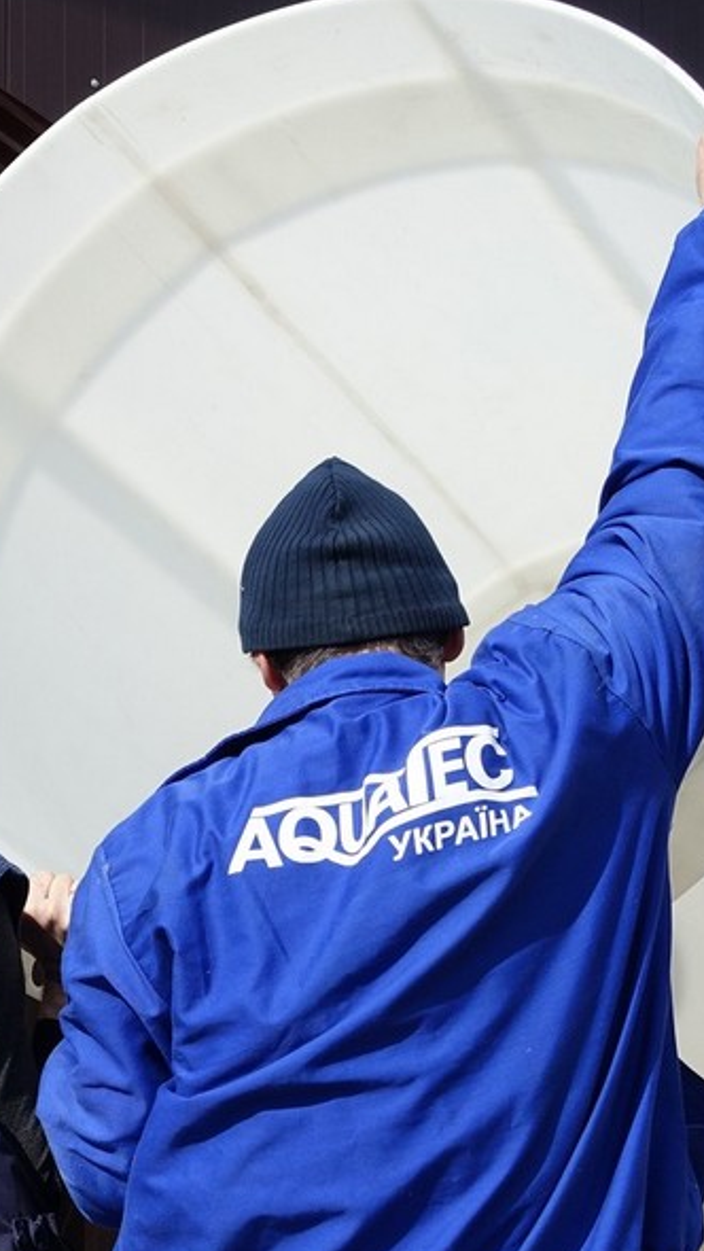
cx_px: -252
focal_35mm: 66
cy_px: 770
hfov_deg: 17.0
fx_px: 2190
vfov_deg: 31.8
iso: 125
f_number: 4
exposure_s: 1/125
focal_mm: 11.22
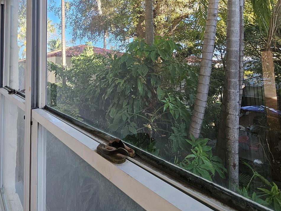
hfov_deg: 74.9
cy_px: 54
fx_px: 179
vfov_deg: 58.2
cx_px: 104
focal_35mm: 22
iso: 50
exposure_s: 1/120
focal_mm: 1.74
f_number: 2.2
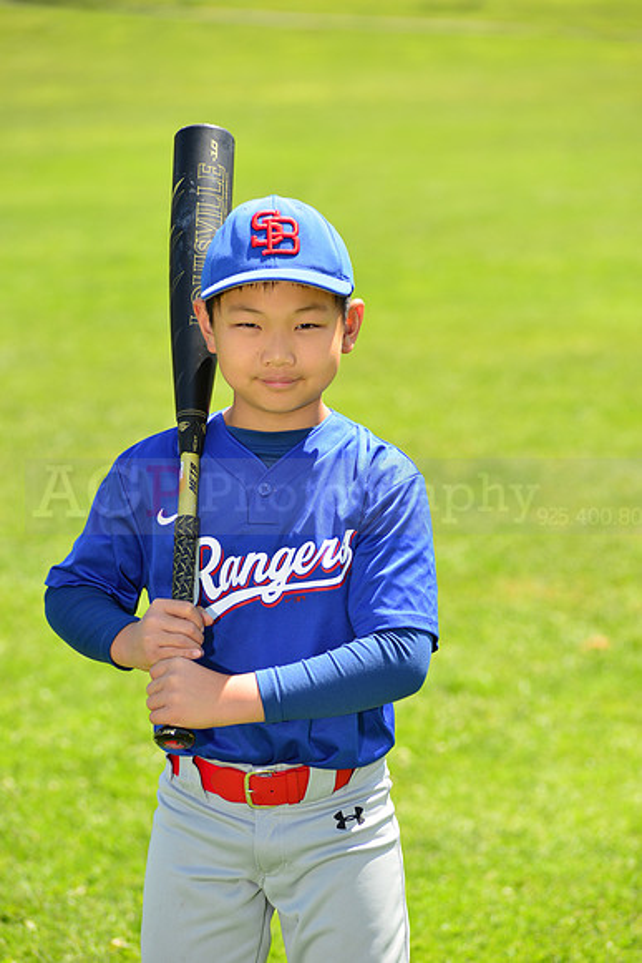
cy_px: 482
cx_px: 321
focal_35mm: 125
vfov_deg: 16.4
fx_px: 3341
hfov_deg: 11.0
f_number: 5
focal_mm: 125
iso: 100
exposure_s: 1/250
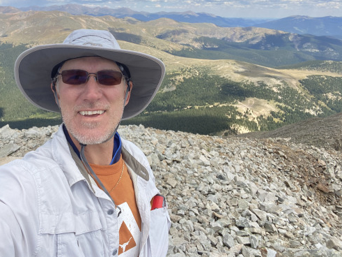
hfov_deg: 59.0
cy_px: 94
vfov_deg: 46.3
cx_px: 124
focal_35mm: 30
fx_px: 296
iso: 25
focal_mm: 2.71
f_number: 2.2
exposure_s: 1/426
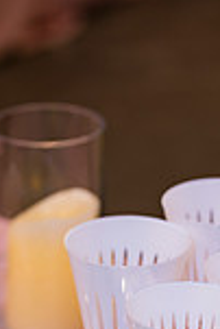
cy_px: 329
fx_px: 1500
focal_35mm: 164
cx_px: -91
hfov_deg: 8.2
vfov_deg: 12.4
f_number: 2.2
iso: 220
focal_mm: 55
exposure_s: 1/125
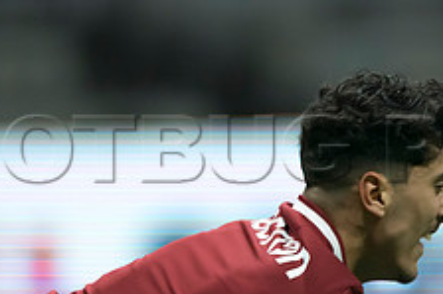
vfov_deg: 0.9
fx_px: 19121
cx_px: 243
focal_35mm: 1555
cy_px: 129
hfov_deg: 1.3
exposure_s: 1/2500
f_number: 4
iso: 4000
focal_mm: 600
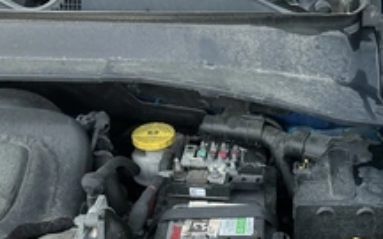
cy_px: 232
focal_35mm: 55
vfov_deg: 22.7
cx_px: 321
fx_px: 574
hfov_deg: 35.4
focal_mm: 3
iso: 25
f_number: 1.8
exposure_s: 1/370
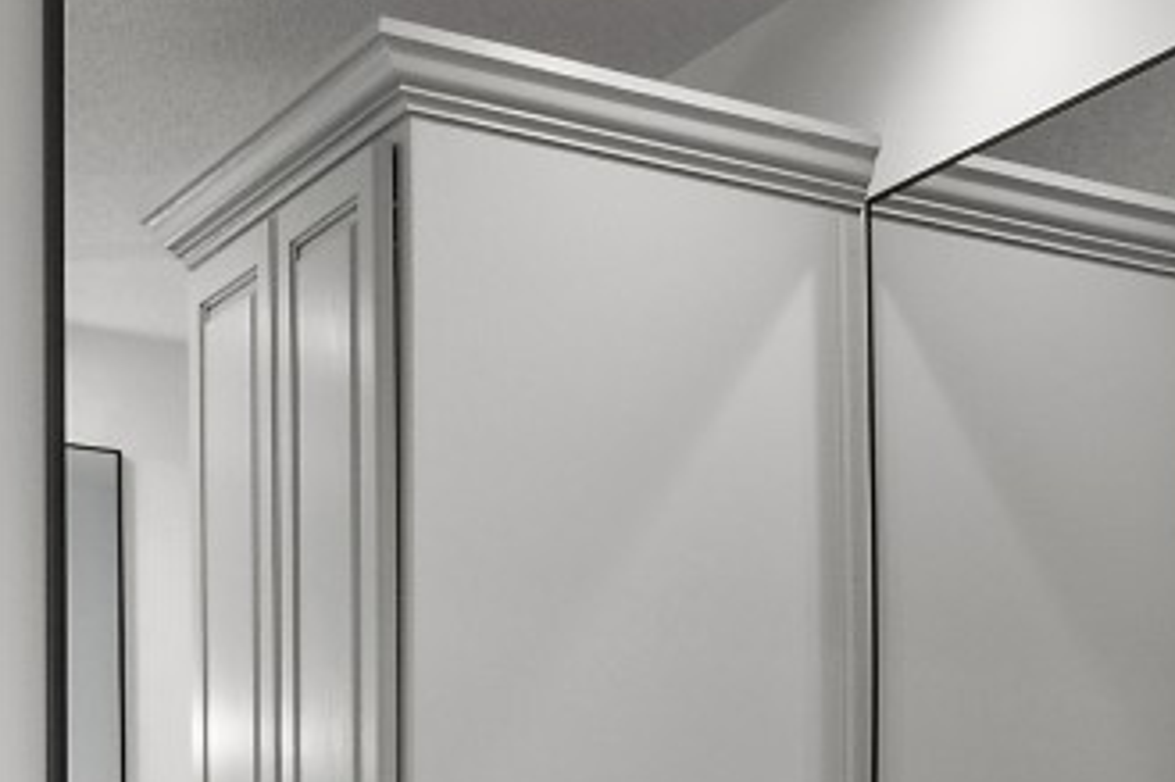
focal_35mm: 91
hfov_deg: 20.9
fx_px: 2969
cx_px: 1393
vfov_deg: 14.1
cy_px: 1161
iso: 400
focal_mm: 10
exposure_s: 1/8
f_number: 5.6
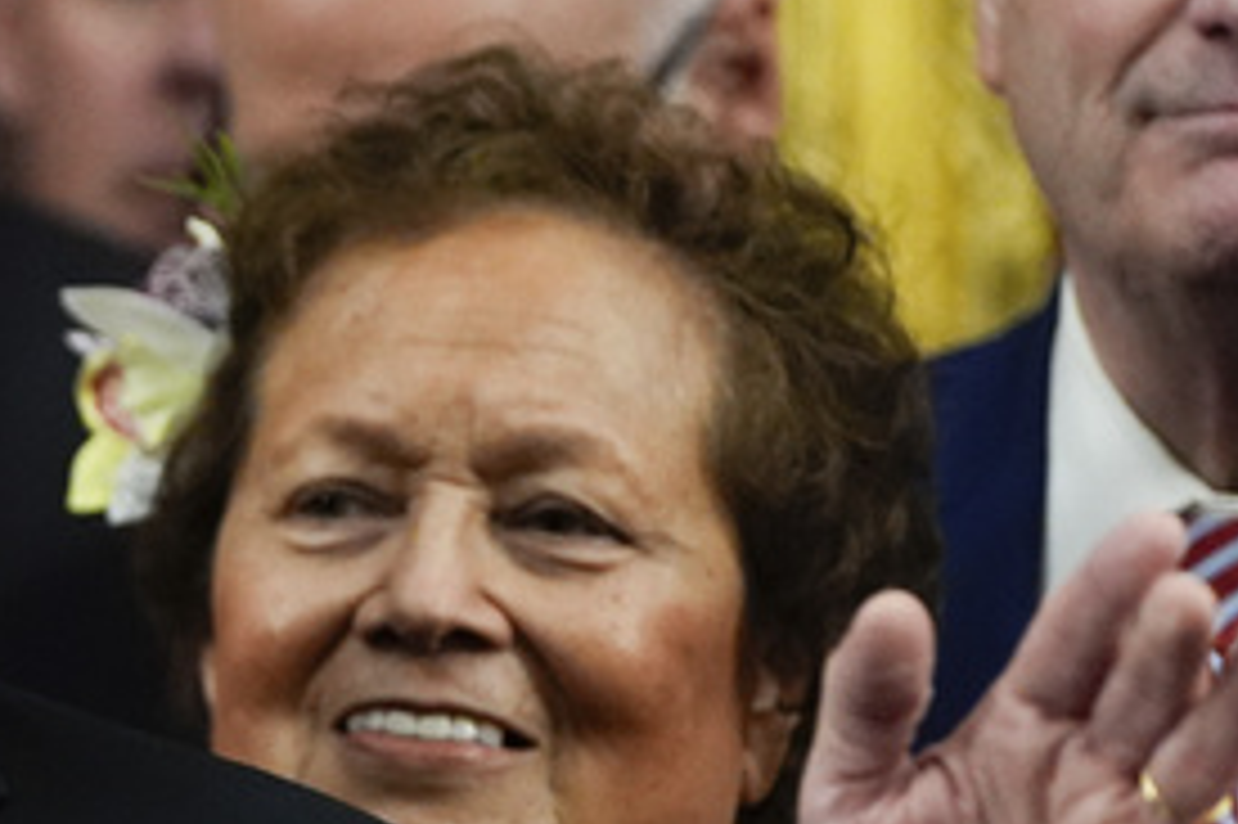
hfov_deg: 5.1
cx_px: -734
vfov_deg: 3.4
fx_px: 13816
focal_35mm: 402
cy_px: 646
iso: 3200
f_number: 2.8
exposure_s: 1/500
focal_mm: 108
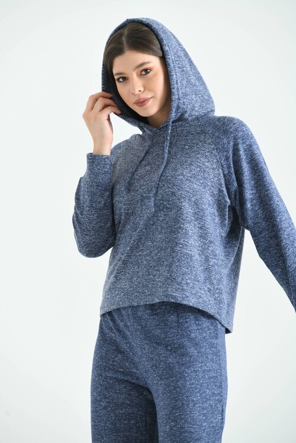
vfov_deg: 11.4
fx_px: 2220
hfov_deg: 7.6
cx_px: 148
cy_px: 222
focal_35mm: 180
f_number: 5.6
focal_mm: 180
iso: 100
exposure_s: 1/125
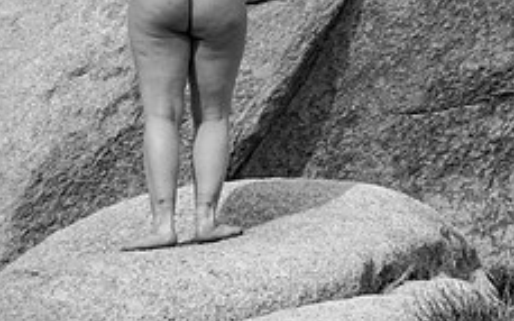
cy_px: -98
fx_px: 2535
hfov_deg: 11.6
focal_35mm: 181
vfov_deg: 7.2
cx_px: 384
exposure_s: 1/1600
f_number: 4
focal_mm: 70
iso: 100
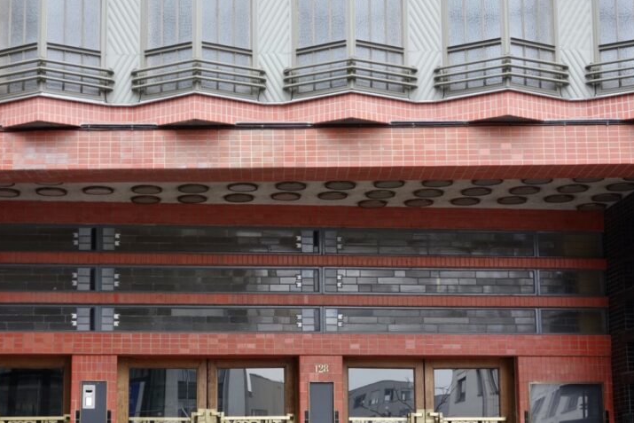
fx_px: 1286
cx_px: 278
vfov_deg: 18.6
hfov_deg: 27.7
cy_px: 282
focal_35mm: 73
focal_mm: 19.1
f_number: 3.2
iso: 250
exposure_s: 1/60
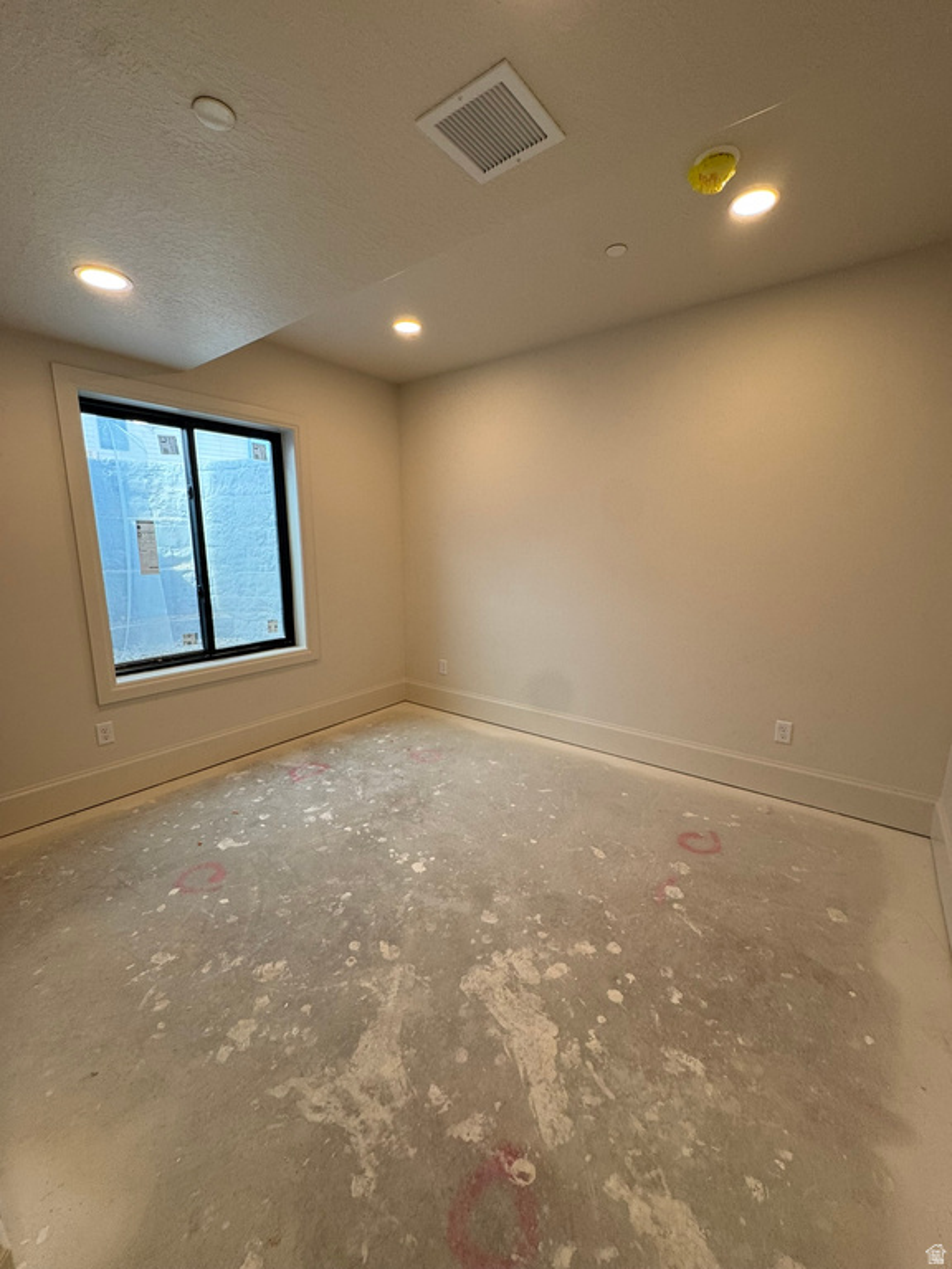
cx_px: 476
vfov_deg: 102.1
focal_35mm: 14
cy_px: 634
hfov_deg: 85.7
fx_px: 513
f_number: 2.2
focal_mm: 2.22
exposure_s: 1/120
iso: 125
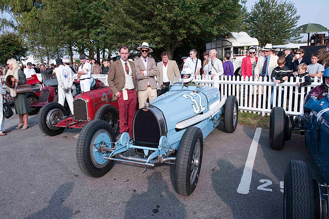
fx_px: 247
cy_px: 110
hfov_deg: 67.4
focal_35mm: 27
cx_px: 164
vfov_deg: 47.9
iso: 500
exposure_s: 1/800
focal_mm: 27
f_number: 9
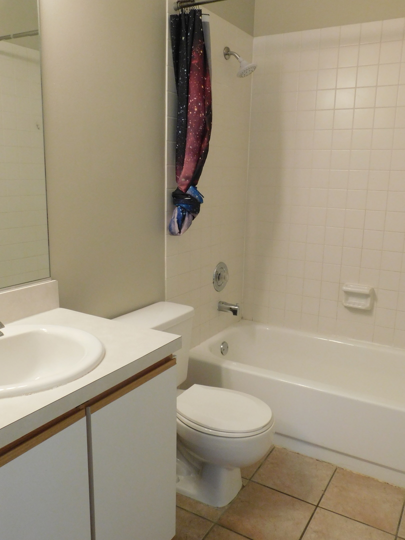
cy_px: 270
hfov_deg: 46.8
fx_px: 468
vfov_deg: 60.0
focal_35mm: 30
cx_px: 202
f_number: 3.2
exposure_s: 1/25
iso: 400
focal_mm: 5.3
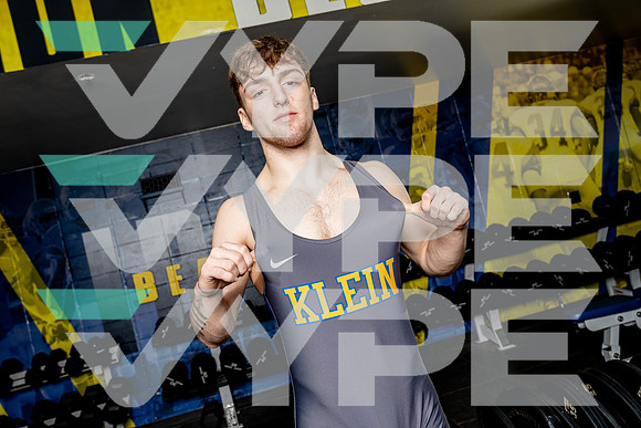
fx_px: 588
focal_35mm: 33
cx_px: 320
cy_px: 214
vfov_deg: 40.0
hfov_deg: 57.2
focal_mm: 33
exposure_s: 1/250
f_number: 5.6
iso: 160
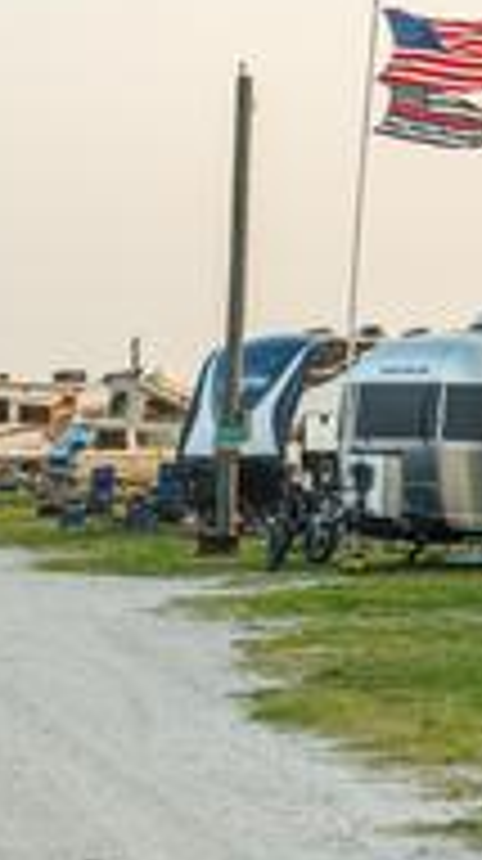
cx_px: 158
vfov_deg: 15.7
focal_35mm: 137
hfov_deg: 8.8
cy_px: 374
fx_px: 3122
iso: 400
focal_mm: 65
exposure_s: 1/400
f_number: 2.8
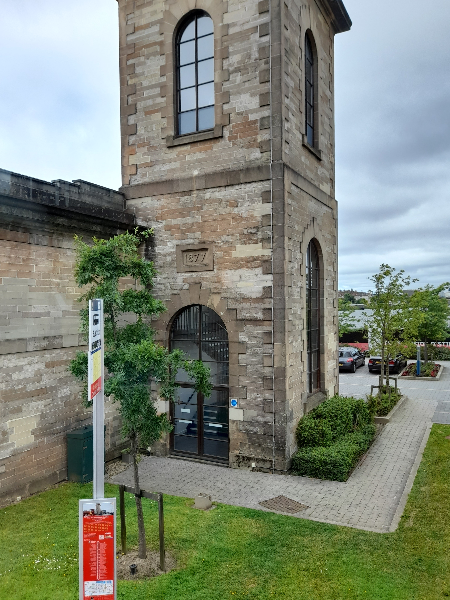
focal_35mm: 25
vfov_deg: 69.4
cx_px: 225
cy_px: 300
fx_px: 433
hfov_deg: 54.9
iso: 20
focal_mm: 4.6
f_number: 2
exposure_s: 1/303
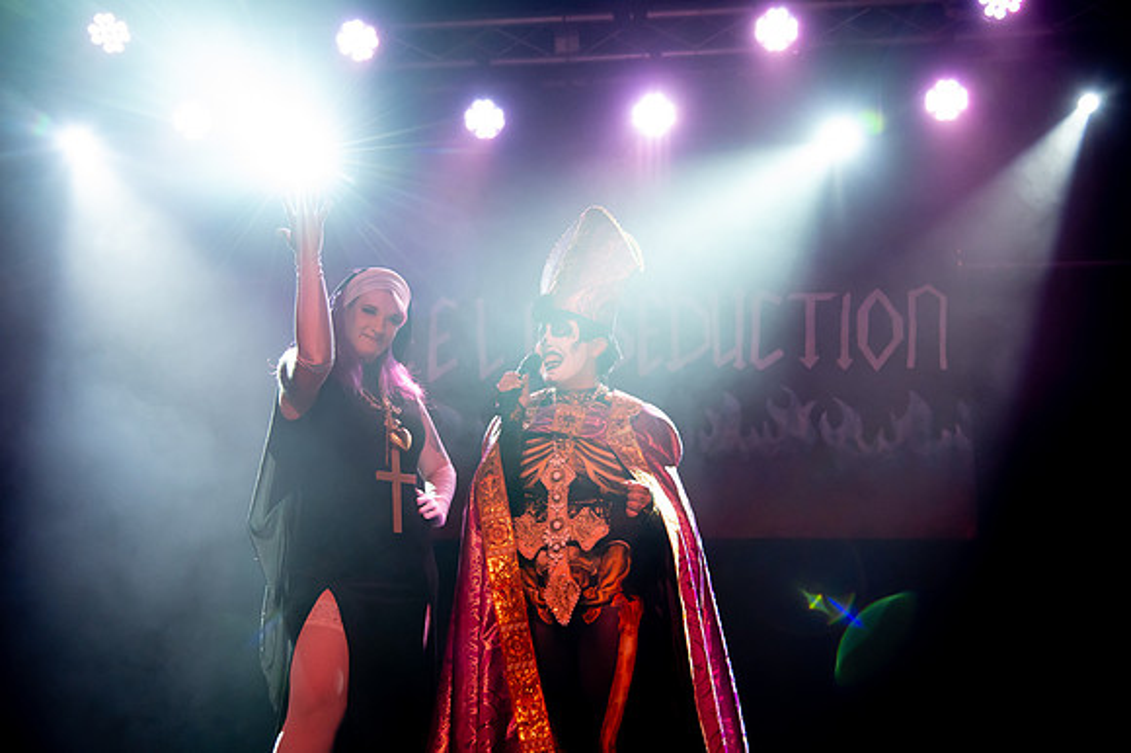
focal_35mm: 53
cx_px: 559
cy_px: 376
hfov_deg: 37.5
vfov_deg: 25.4
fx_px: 1668
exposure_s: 1/200
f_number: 4
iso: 5000
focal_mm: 52
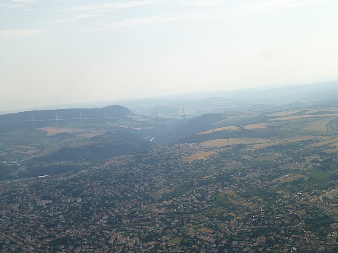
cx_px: 169
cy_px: 126
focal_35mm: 52
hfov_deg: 36.8
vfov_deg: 28.0
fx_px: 508
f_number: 11
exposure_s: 1/160
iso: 100
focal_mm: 9.2
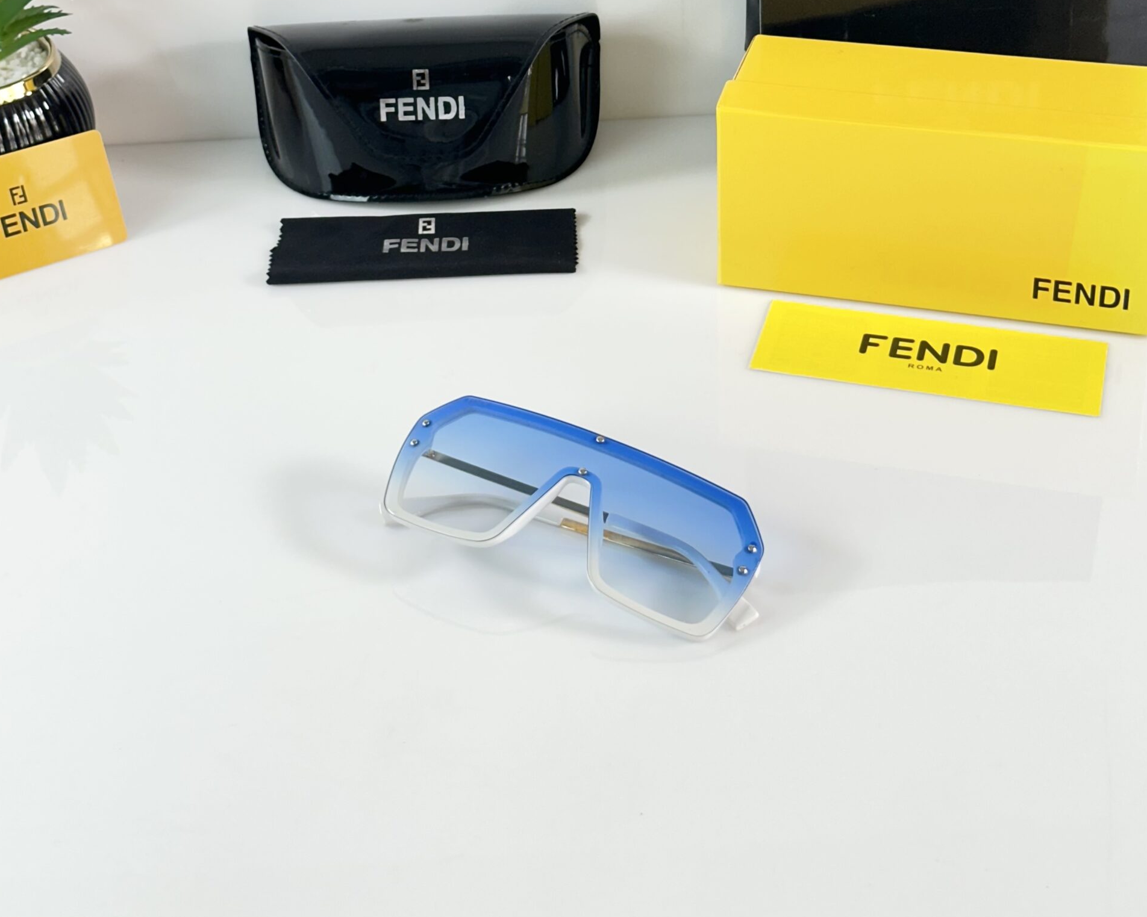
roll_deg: +2.8
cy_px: 155
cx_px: 570
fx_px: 2139
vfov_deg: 23.8
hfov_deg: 30.0
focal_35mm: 63
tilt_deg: -30.6
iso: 64
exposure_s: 1/100
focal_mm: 6.86
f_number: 1.78
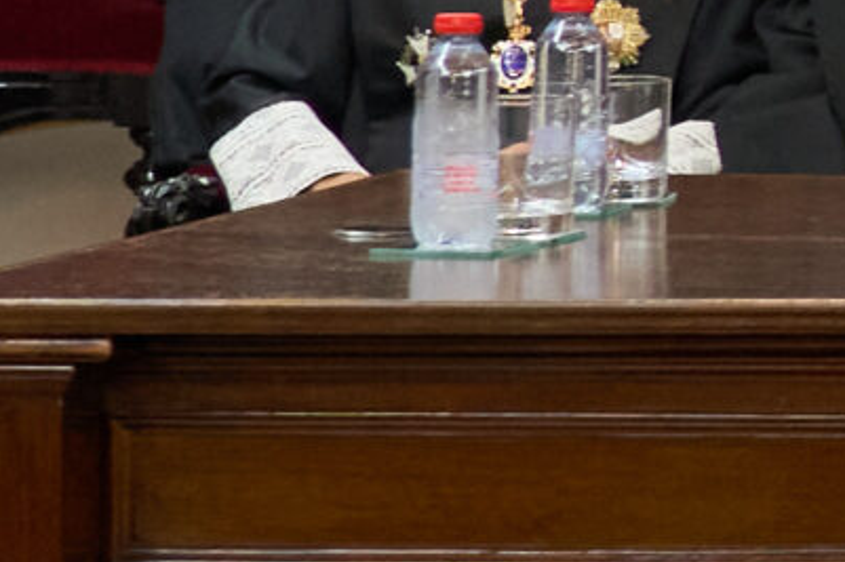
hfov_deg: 7.7
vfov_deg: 5.9
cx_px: 2645
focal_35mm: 230
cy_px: -314
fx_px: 5396
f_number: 3.5
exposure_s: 1/125
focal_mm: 24
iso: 2000
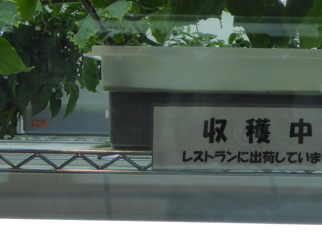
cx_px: 254
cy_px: 11
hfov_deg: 12.2
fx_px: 1497
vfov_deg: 9.2
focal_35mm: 161
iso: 200
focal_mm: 10.9
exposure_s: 1/160
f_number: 4.3
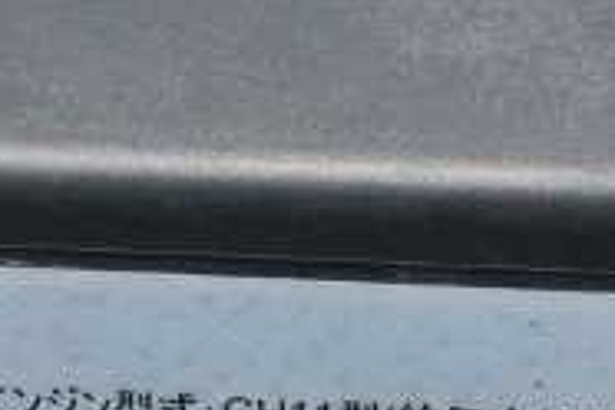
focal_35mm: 248
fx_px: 4236
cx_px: 291
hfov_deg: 8.3
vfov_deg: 5.5
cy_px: 546
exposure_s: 1/250
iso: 100
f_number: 8
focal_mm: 48
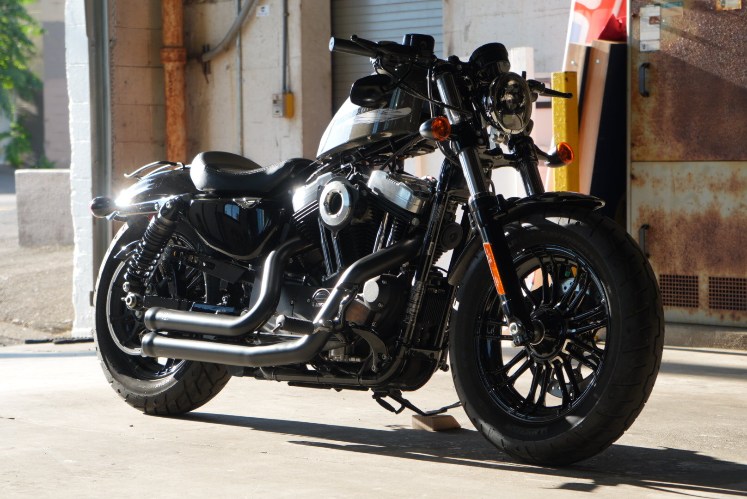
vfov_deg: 13.1
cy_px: 250
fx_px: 2180
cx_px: 374
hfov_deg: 19.4
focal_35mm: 105
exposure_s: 1/125
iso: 125
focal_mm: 70
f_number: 5.6
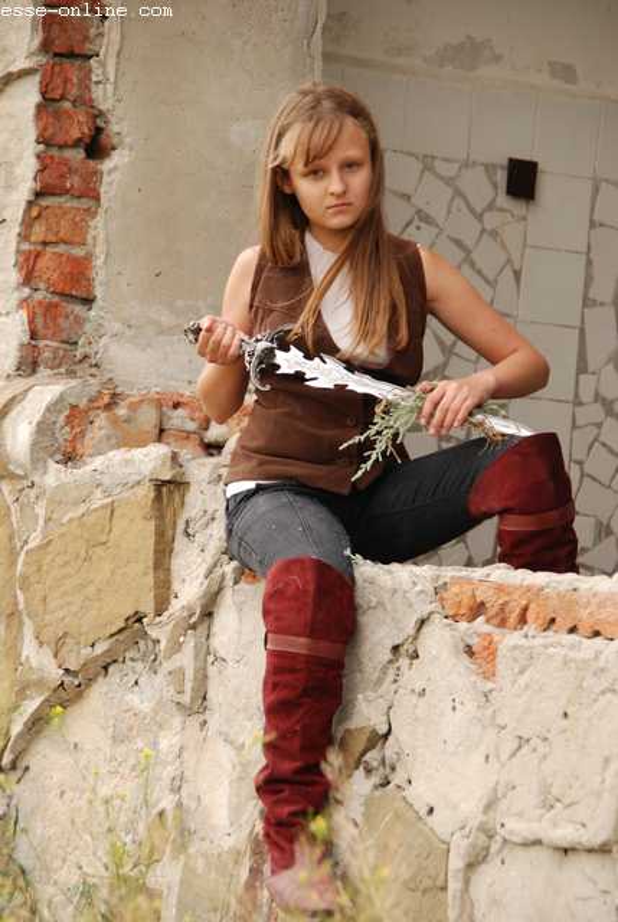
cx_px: 309
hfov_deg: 7.7
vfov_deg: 11.4
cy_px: 461
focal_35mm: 180
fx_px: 4617
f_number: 6
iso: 320
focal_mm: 120
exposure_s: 1/160
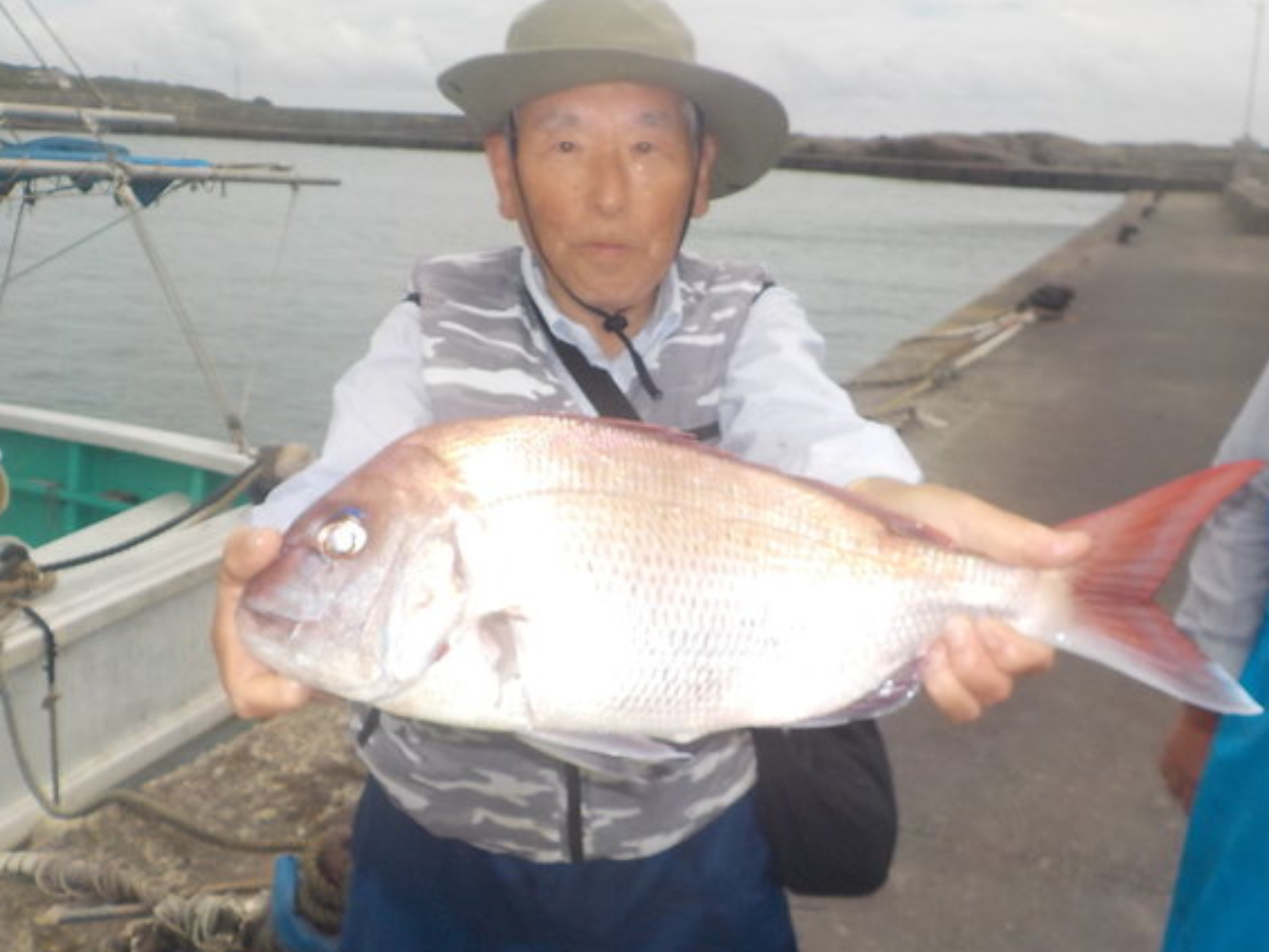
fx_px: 1247
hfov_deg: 53.9
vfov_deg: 41.8
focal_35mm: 34
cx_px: 683
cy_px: 447
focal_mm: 4.1
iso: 125
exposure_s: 1/1250
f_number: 3.3
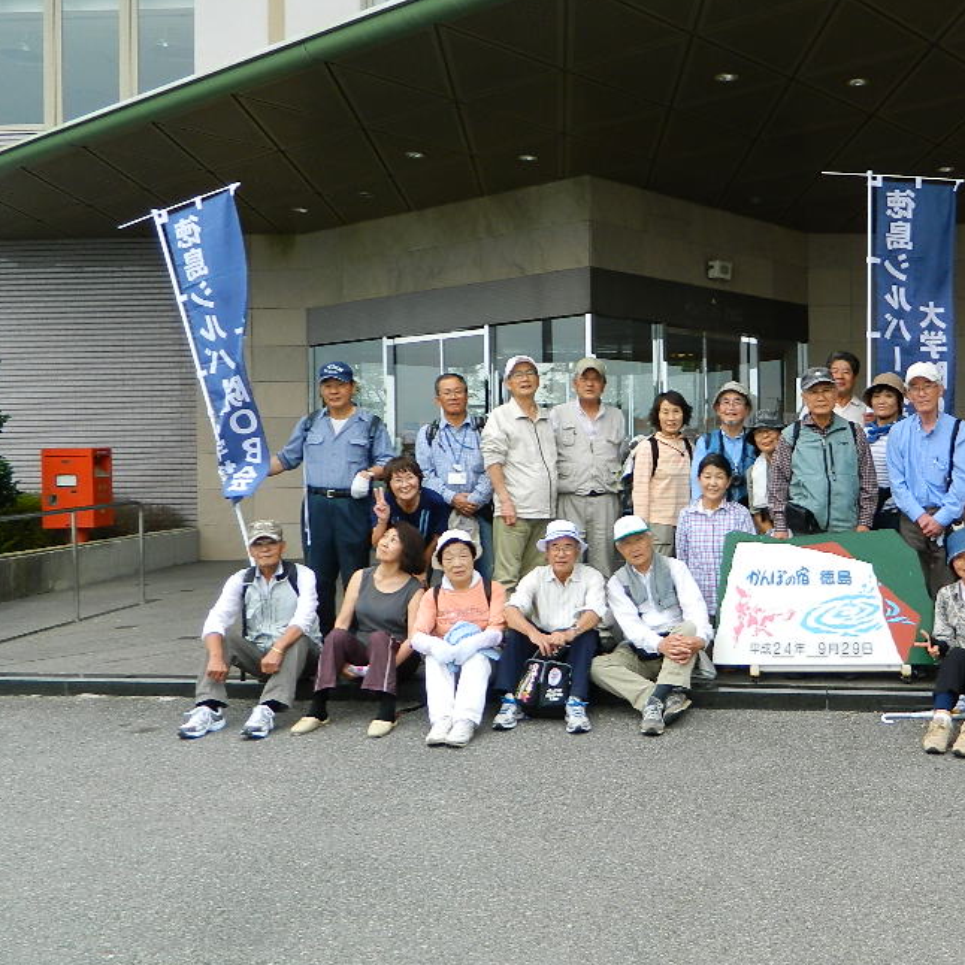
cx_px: 730
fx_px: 1104
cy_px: 469
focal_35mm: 35
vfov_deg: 47.2
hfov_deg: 45.5
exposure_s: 1/200
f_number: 3.1
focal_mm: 4.5
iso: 80
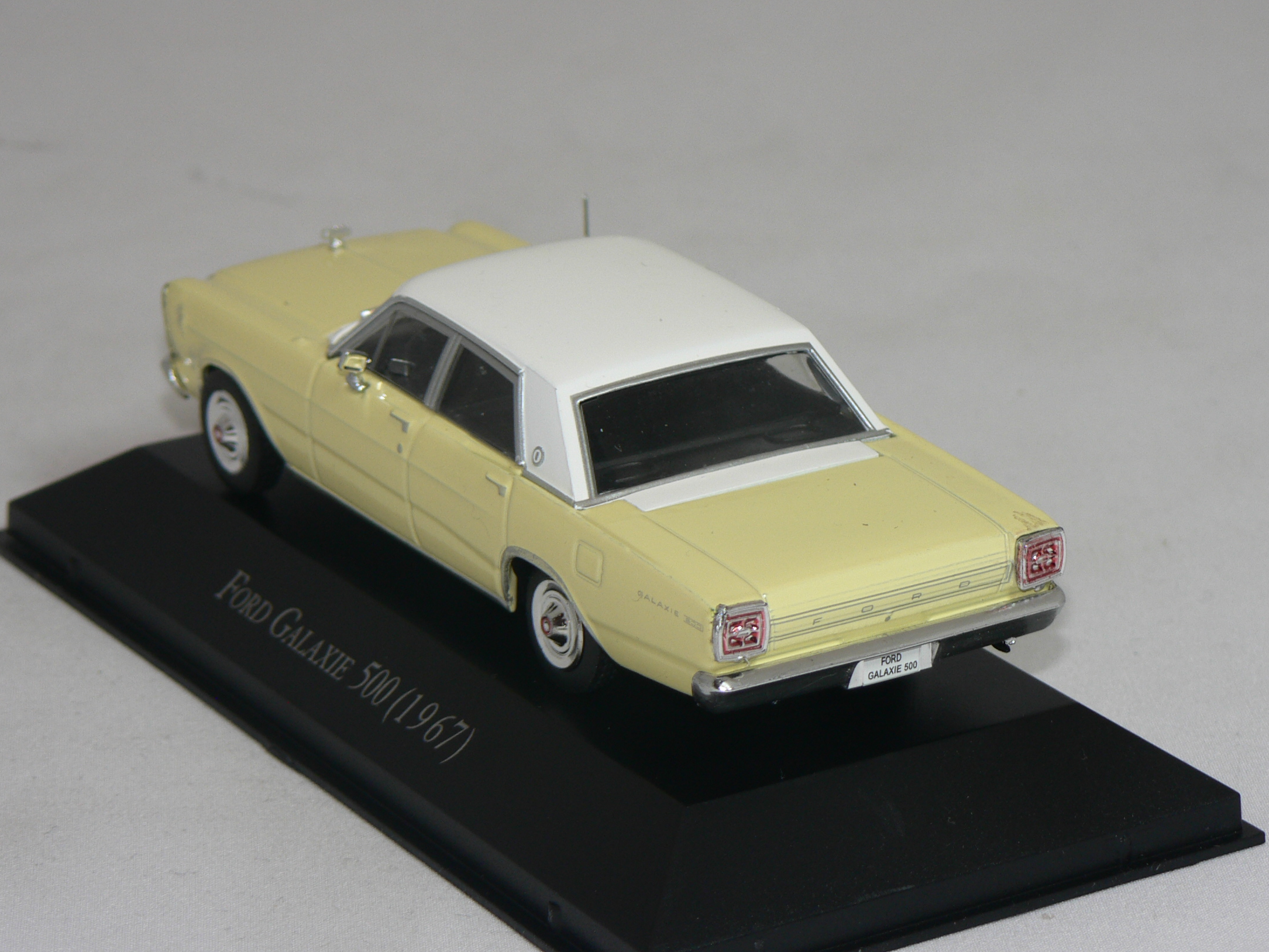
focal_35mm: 144
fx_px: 5279
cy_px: 493
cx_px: 699
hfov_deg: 13.7
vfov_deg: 10.3
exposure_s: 1/60
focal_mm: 20.3
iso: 80
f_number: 3.2
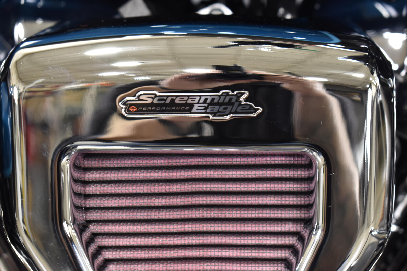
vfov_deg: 18.9
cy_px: 136
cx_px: 204
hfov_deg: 28.1
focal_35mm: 72
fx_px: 814
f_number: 5.3
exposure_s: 1/6
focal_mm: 48
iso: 400
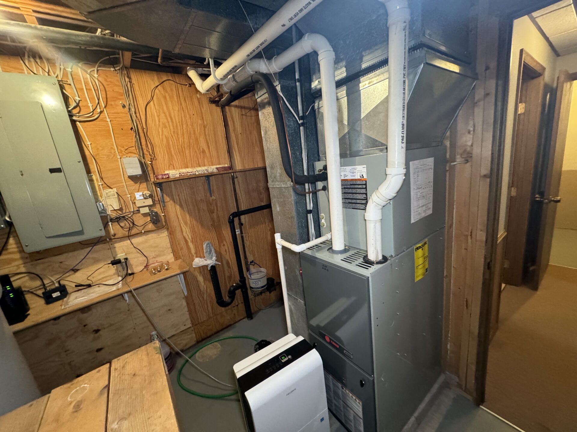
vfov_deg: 85.7
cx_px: 288
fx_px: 233
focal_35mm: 14
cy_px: 216
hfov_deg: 102.1
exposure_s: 1/60
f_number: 2.2
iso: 800
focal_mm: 2.22
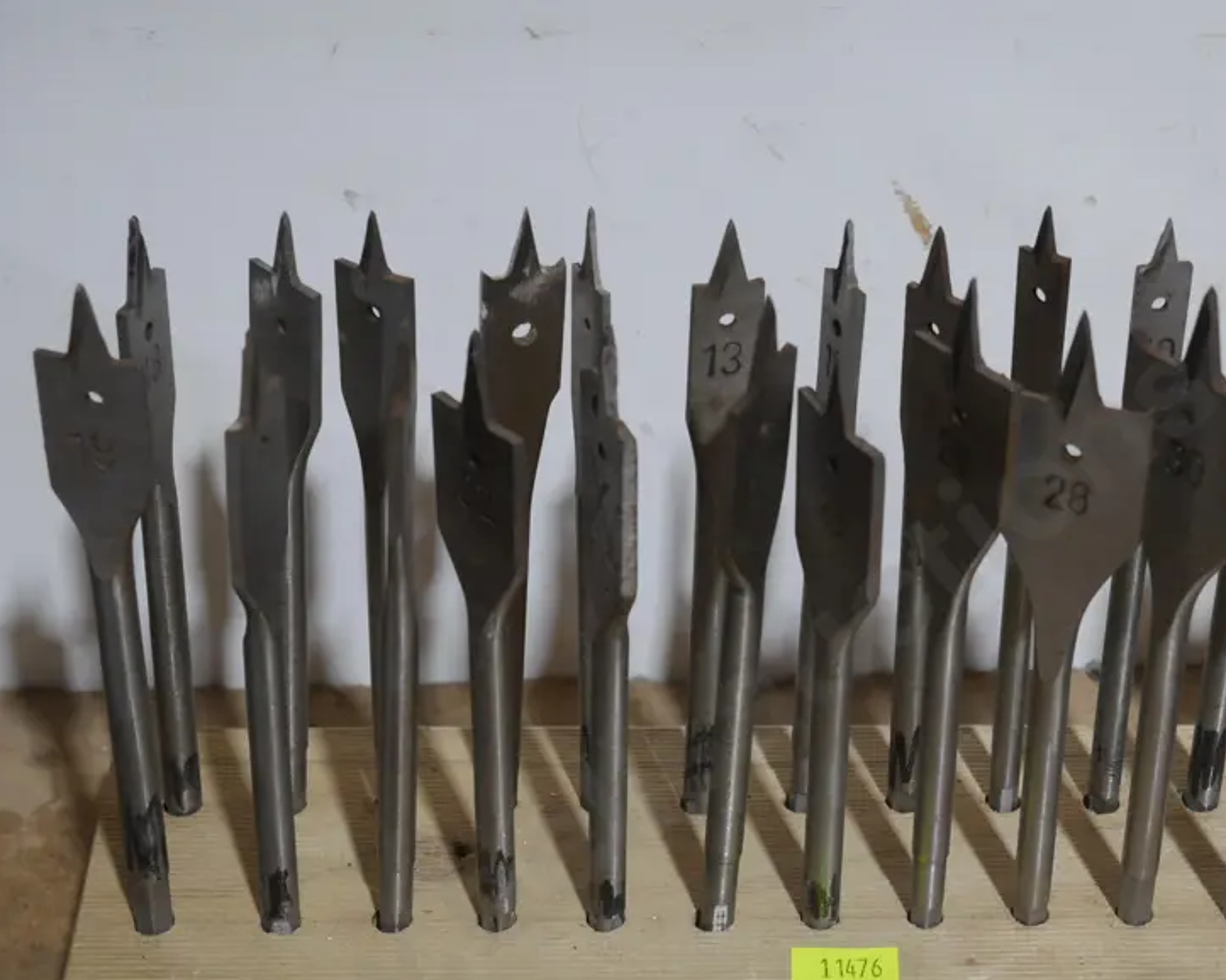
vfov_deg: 18.4
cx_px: 834
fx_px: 3011
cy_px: 649
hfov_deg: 22.9
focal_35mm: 83
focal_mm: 30
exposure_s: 1/60
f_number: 5.4
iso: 1250
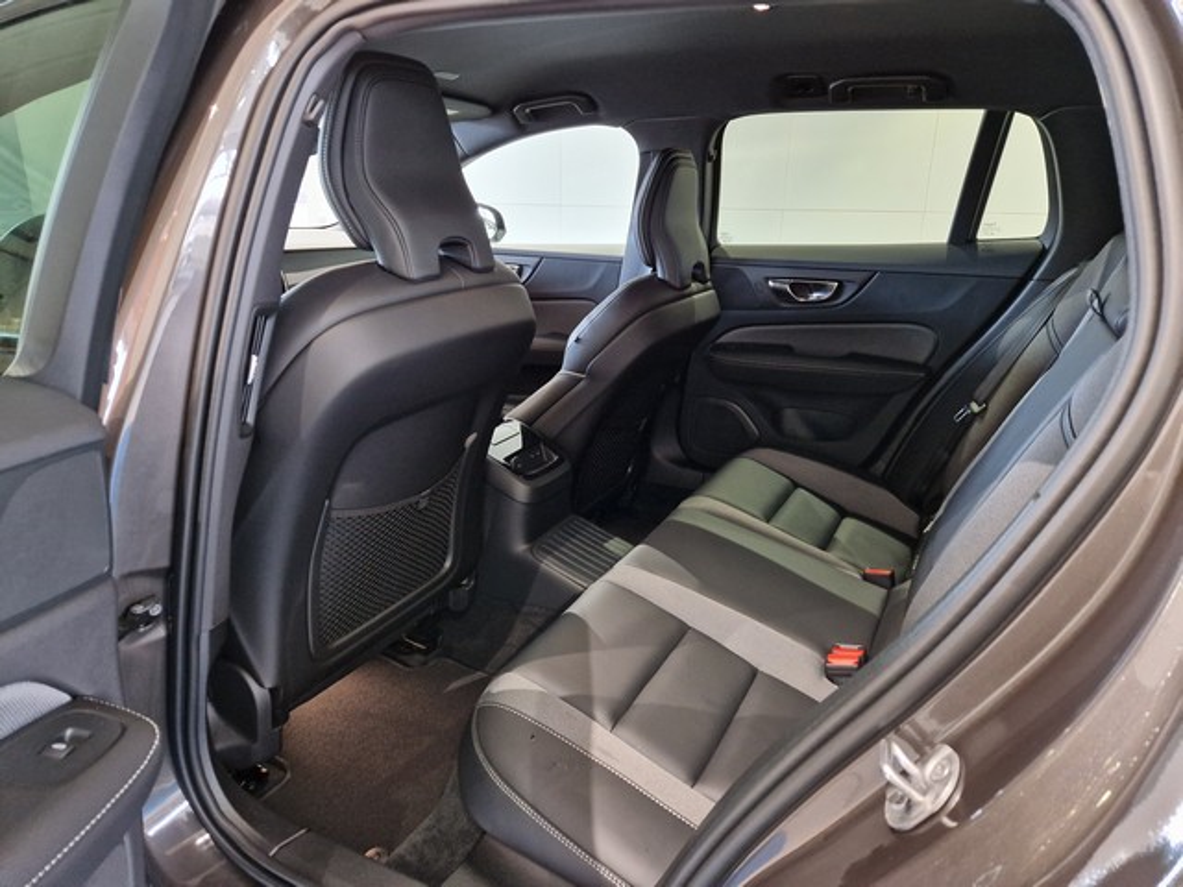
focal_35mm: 23
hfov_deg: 73.9
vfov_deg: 58.9
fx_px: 786
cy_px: 444
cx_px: 592
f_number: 1.8
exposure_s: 1/50
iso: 640
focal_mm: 5.4
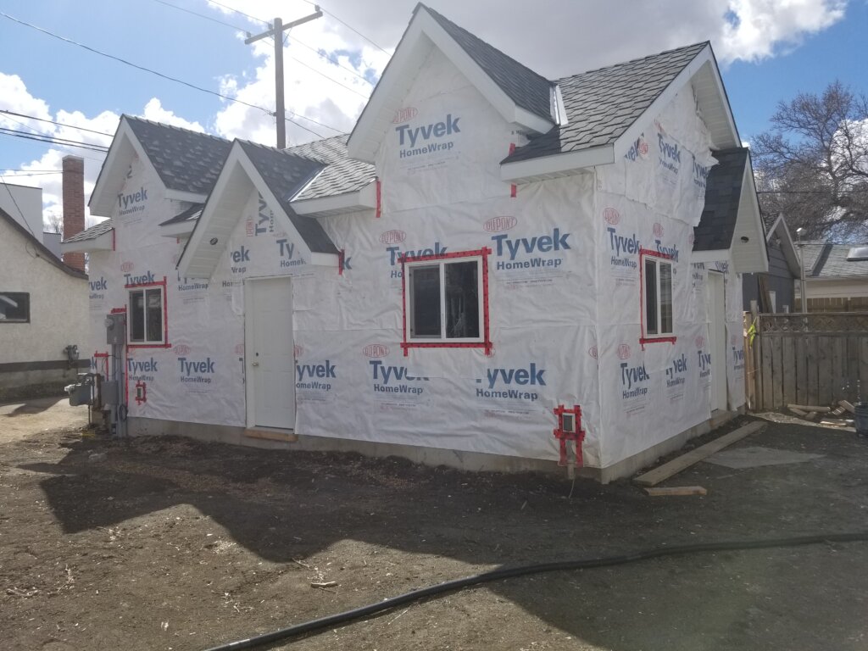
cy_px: 326
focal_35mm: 26
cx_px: 434
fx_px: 652
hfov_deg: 67.3
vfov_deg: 53.1
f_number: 1.7
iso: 50
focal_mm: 4.25
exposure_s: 1/3048
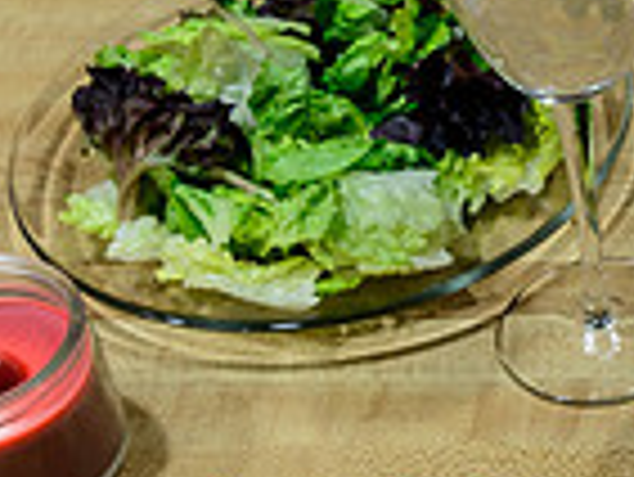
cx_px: 893
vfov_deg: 10.9
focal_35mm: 136
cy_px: 378
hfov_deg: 13.8
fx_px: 2493
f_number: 10
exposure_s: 1.3
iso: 100
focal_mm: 32
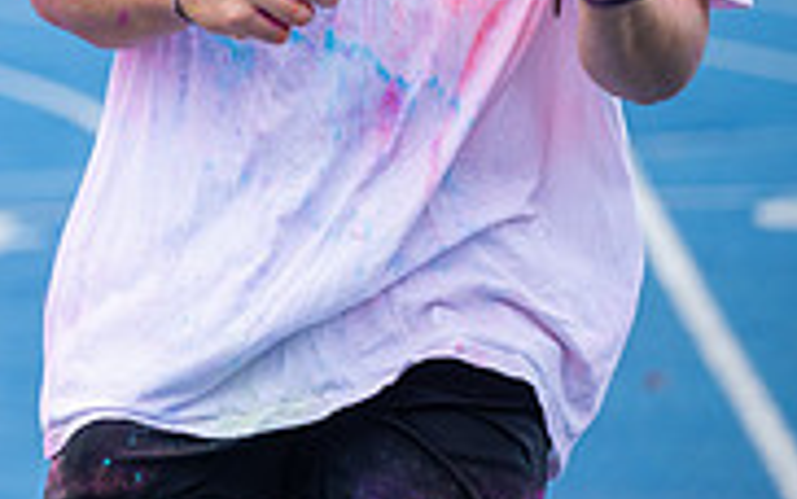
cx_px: -451
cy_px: -239
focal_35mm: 470
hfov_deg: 4.4
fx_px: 10215
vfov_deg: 2.8
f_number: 4
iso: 500
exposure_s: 1/640
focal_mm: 145
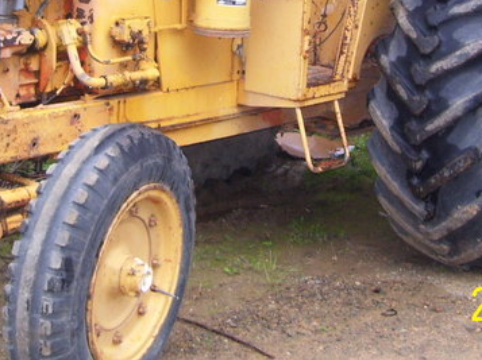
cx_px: 217
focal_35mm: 83
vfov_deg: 17.3
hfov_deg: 23.6
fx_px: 1155
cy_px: 0
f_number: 2.7
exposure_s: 1/60
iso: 125
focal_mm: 6
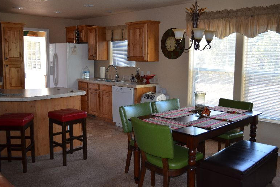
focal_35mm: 34
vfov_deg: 38.9
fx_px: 264
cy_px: 92
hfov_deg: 55.8
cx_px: 139
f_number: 4
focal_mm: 22
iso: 500
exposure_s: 1/60
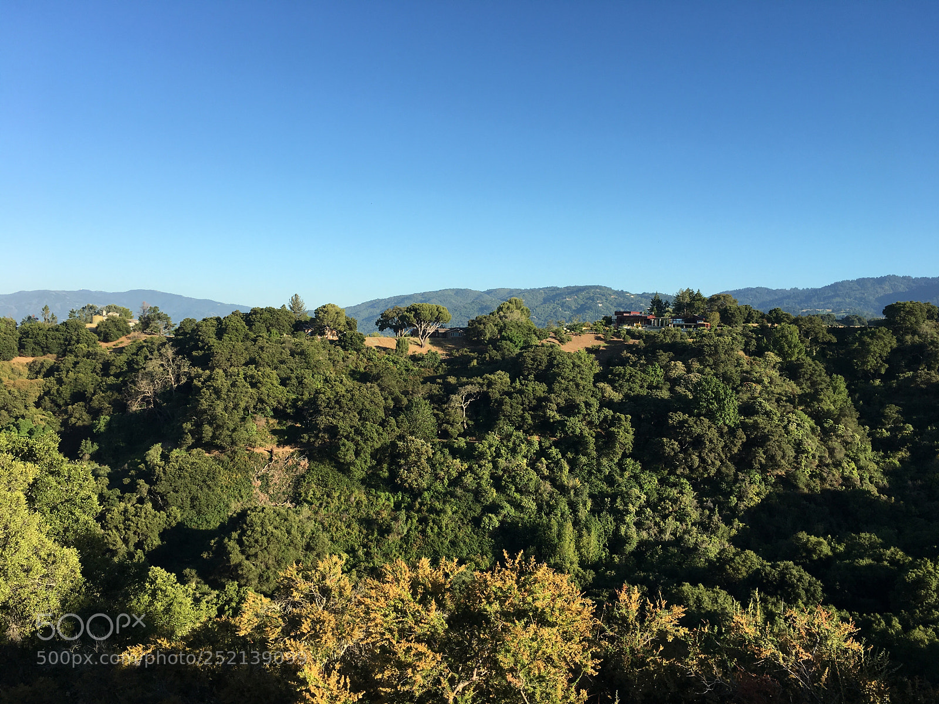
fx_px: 787
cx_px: 470
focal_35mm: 29
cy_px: 352
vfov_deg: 48.2
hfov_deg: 61.7
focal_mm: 4.15
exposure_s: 1/785
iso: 25
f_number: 2.2
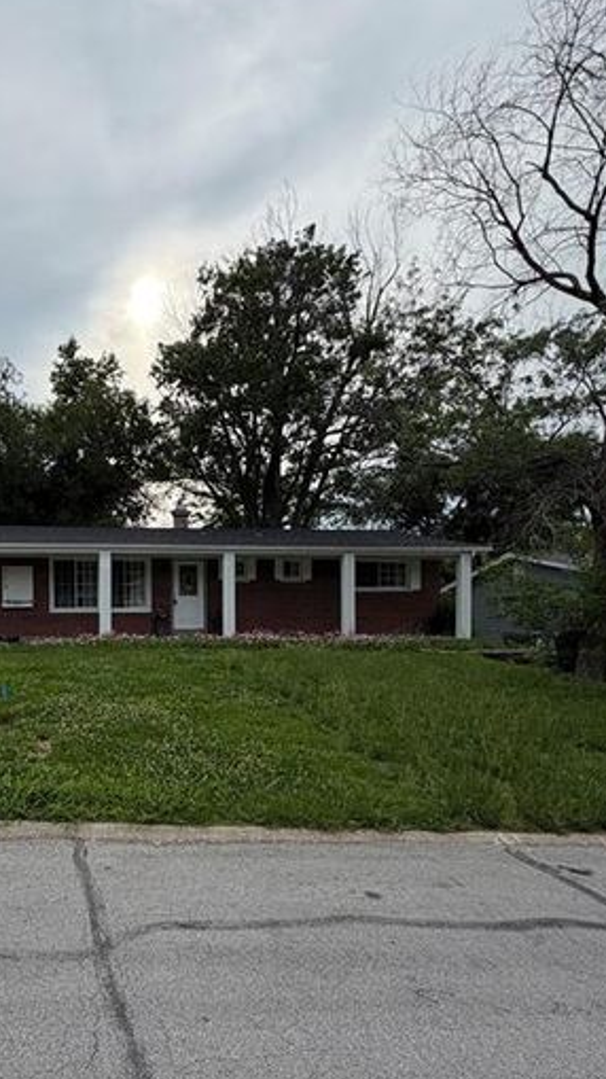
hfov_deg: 53.2
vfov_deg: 85.6
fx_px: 572
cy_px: 645
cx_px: 148
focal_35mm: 20
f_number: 2.2
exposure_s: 1/770
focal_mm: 2.22
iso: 25
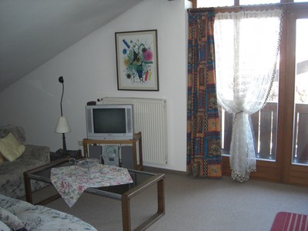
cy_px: 116
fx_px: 338
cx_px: 154
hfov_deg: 49.0
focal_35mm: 38
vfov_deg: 37.7
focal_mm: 7.9
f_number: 2.8
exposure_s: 1/60
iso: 200
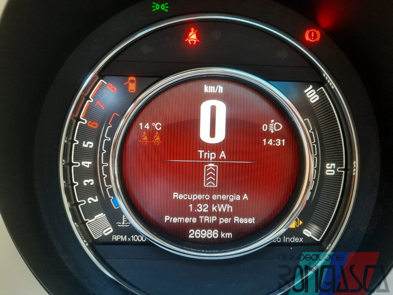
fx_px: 284
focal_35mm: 25
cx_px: 196
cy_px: 148
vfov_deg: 54.9
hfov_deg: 69.4
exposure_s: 1/50
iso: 400
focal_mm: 4.6
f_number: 2
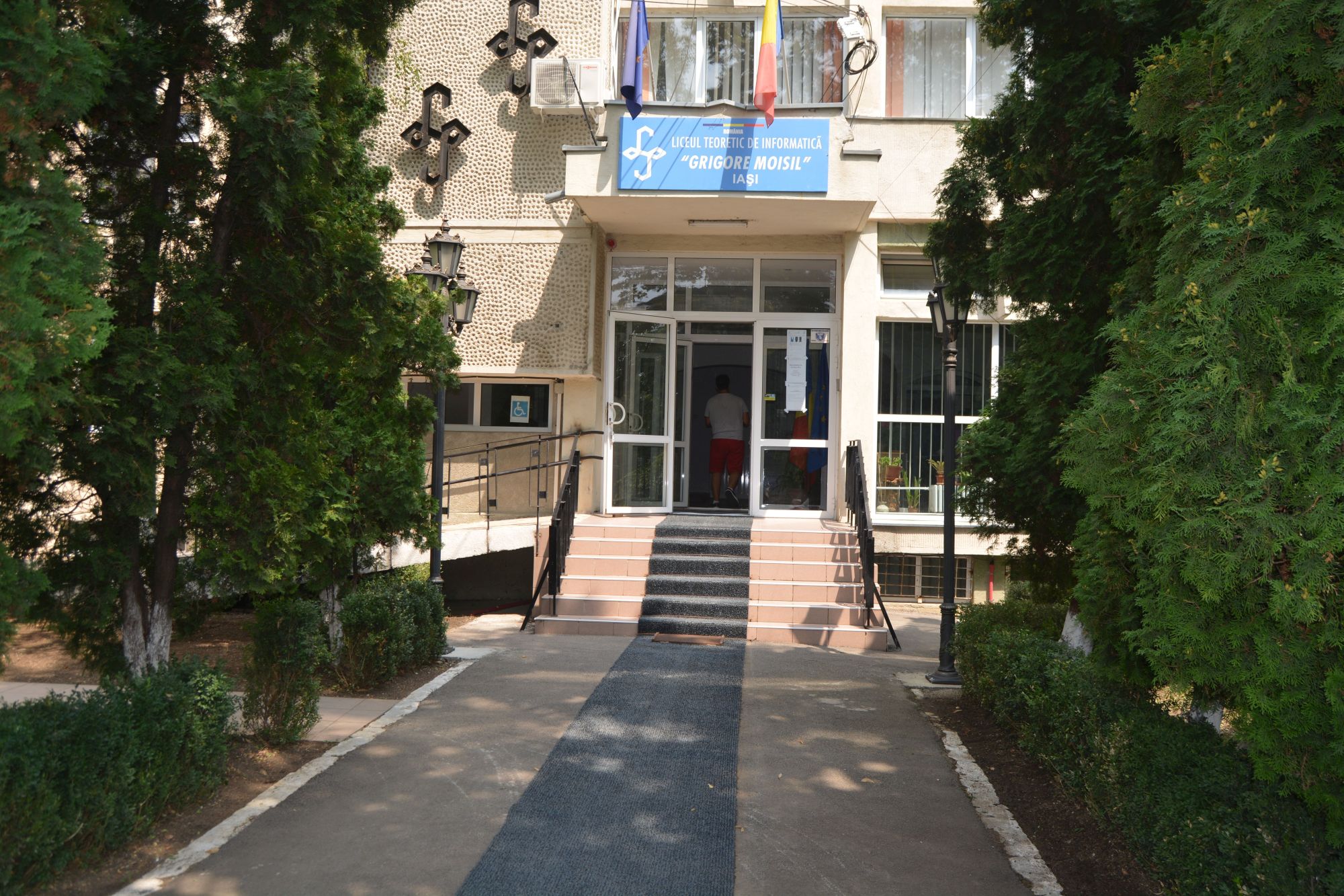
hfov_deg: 64.6
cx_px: 672
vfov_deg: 45.7
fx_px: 1064
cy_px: 448
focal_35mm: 28
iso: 100
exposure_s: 1/200
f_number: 5.6
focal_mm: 19
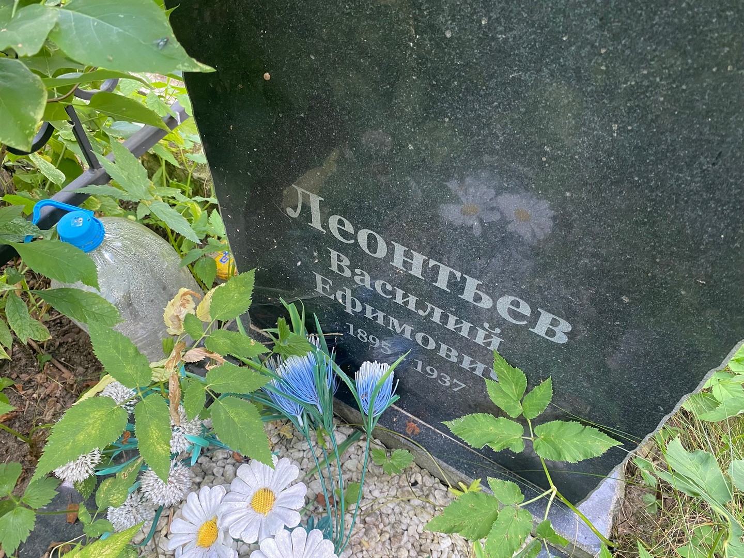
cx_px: 372
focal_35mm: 26
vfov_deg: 53.1
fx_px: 559
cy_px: 279
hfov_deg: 67.3
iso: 125
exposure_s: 1/74
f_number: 1.8
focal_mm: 4.25
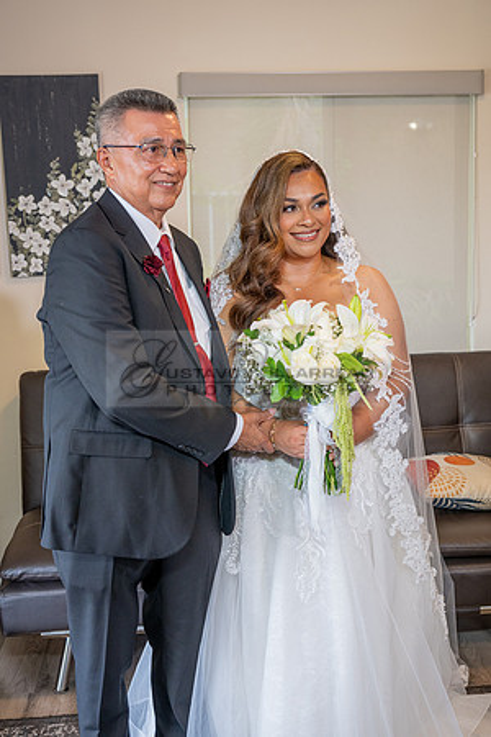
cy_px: 368
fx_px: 900
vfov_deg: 44.5
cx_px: 246
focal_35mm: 44
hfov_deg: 30.5
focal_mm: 44
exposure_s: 1/200
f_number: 4
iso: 1250
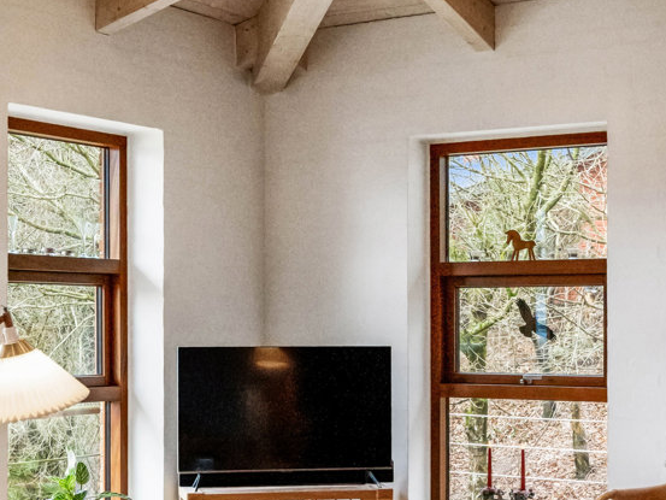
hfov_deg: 26.7
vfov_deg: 20.2
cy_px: 295
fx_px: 1405
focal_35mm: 73
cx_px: 299
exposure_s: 1/320
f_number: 8
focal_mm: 35
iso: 8000
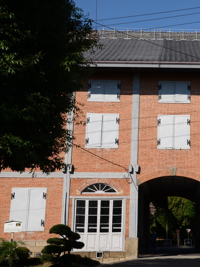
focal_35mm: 60
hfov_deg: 23.7
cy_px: 135
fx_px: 460
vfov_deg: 32.3
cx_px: 188
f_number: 10
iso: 100
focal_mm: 27
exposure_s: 1/400
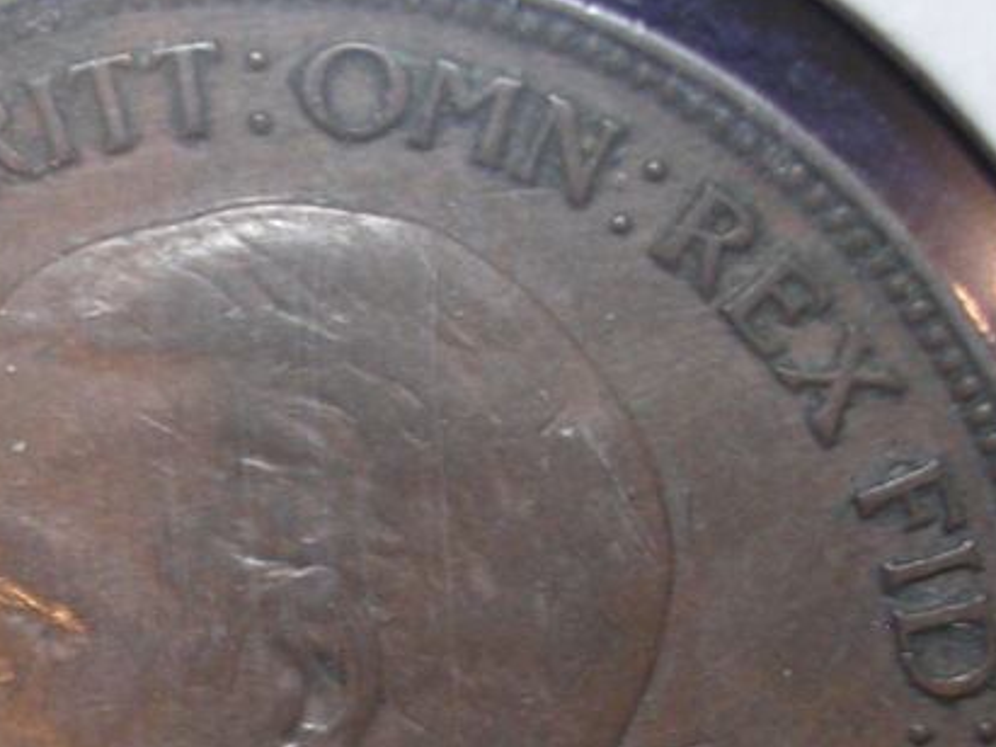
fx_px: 3711
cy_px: 766
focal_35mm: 129
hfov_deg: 15.2
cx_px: 143
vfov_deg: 11.4
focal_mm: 8
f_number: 3.2
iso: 100
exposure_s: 1/5.3
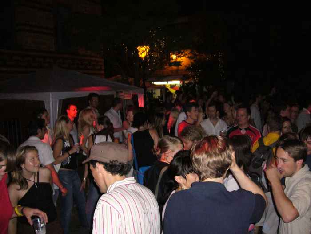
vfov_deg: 40.7
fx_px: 314
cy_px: 117
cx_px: 156
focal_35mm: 35
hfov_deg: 52.6
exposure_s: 1/60
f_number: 2.8
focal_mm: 5.8
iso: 320
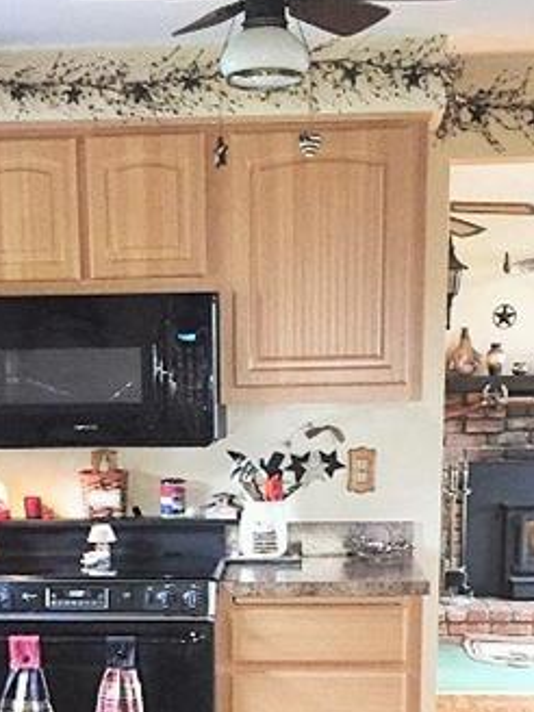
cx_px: 195
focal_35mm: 68
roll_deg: +0.4
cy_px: 695
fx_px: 1399
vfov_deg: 27.1
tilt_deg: -11.3
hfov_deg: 21.6
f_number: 2.2
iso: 250
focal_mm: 4.15
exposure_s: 1/16
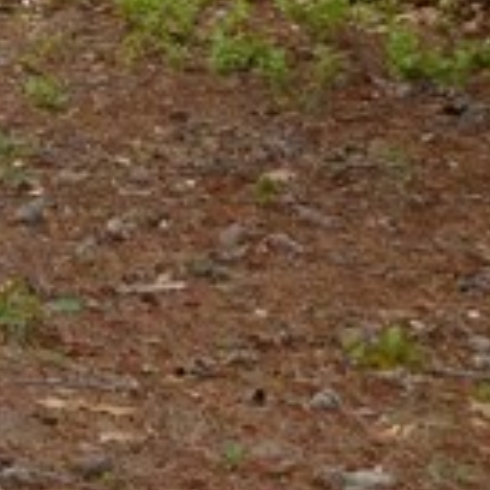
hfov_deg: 4.6
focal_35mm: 365
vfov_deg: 4.7
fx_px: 5845
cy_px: -602
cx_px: -1099
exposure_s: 1/200
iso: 125
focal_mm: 9.8
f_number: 4.2
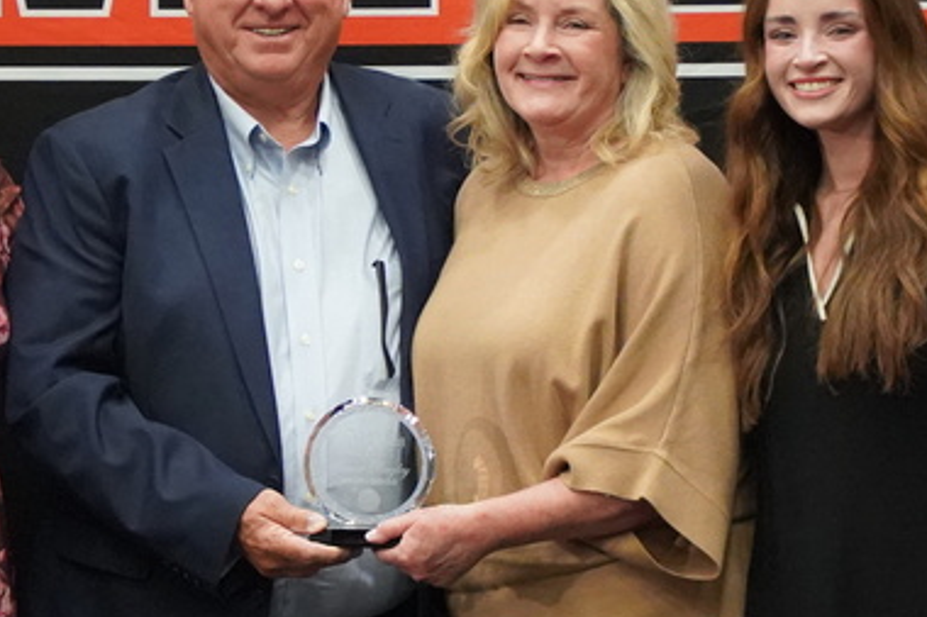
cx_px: 407
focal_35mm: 514
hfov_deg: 4.0
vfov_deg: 2.7
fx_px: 13229
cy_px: 265
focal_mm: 163
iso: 10000
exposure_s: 1/250
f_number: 6.3
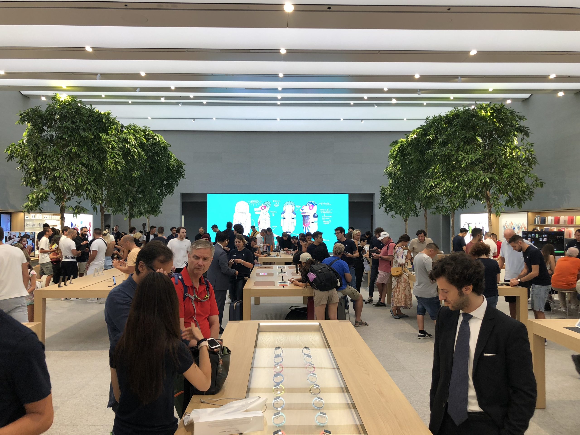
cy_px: 218
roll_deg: +1.5
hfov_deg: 63.4
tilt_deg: +1.7
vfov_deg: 49.7
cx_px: 290
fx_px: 469
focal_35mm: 28
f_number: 1.8
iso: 40
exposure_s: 1/60
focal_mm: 3.99
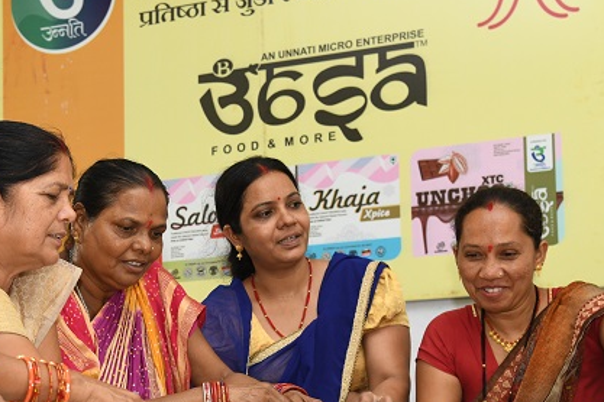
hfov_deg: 21.1
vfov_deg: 14.3
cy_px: 310
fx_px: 1594
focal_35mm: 95
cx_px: 91
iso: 1000
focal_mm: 48
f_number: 5.6
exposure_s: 1/125
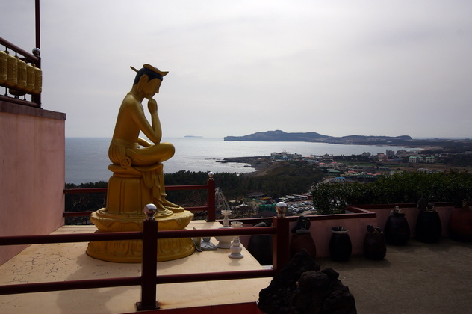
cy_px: 123
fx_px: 498
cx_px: 231
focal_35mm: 38
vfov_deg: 34.8
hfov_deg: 50.7
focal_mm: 20
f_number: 5.6
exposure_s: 1/1500
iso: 100
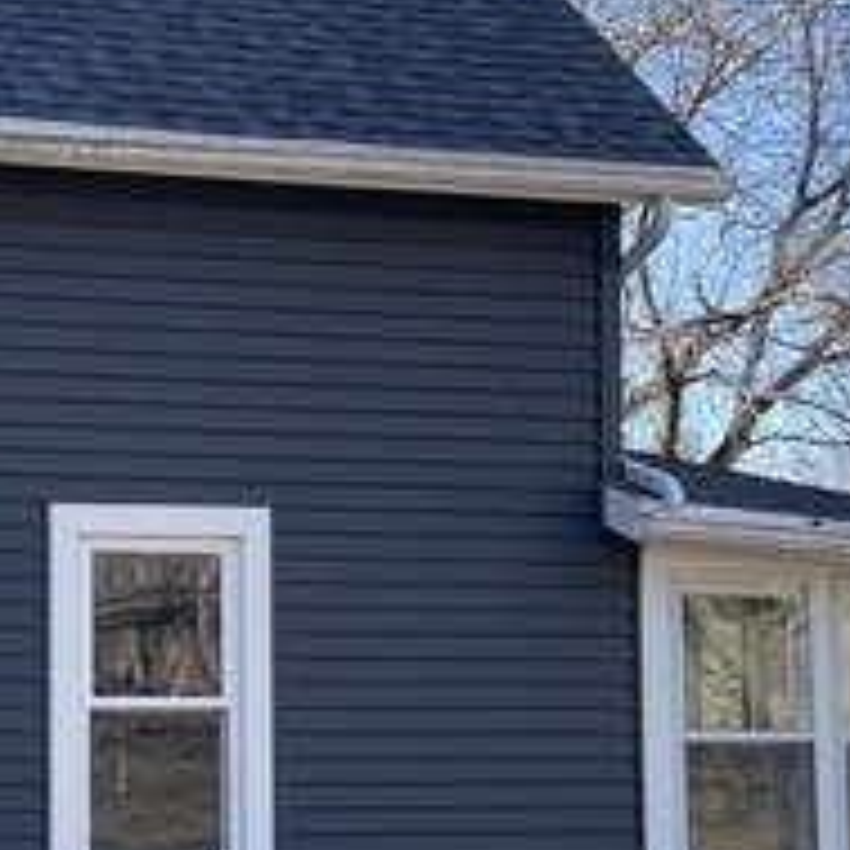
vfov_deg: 21.3
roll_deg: +0.5
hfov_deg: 20.6
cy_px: 567
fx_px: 2250
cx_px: -25
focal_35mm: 81
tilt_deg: +4.9
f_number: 1.6
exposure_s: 1/686
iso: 32
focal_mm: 4.2
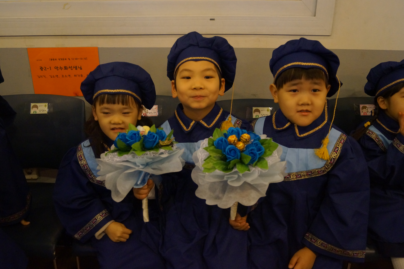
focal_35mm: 33
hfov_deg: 57.3
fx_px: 370
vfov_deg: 39.9
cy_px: 134
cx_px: 202
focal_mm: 22
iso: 2000
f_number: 4
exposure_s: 1/160
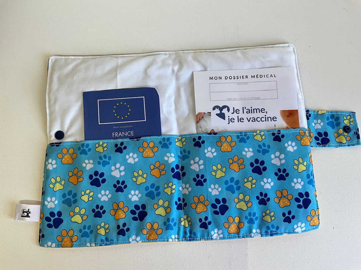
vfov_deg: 48.2
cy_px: 135
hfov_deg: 61.7
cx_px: 180
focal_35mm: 29
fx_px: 302
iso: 25
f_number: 1.8
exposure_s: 1/100
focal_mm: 3
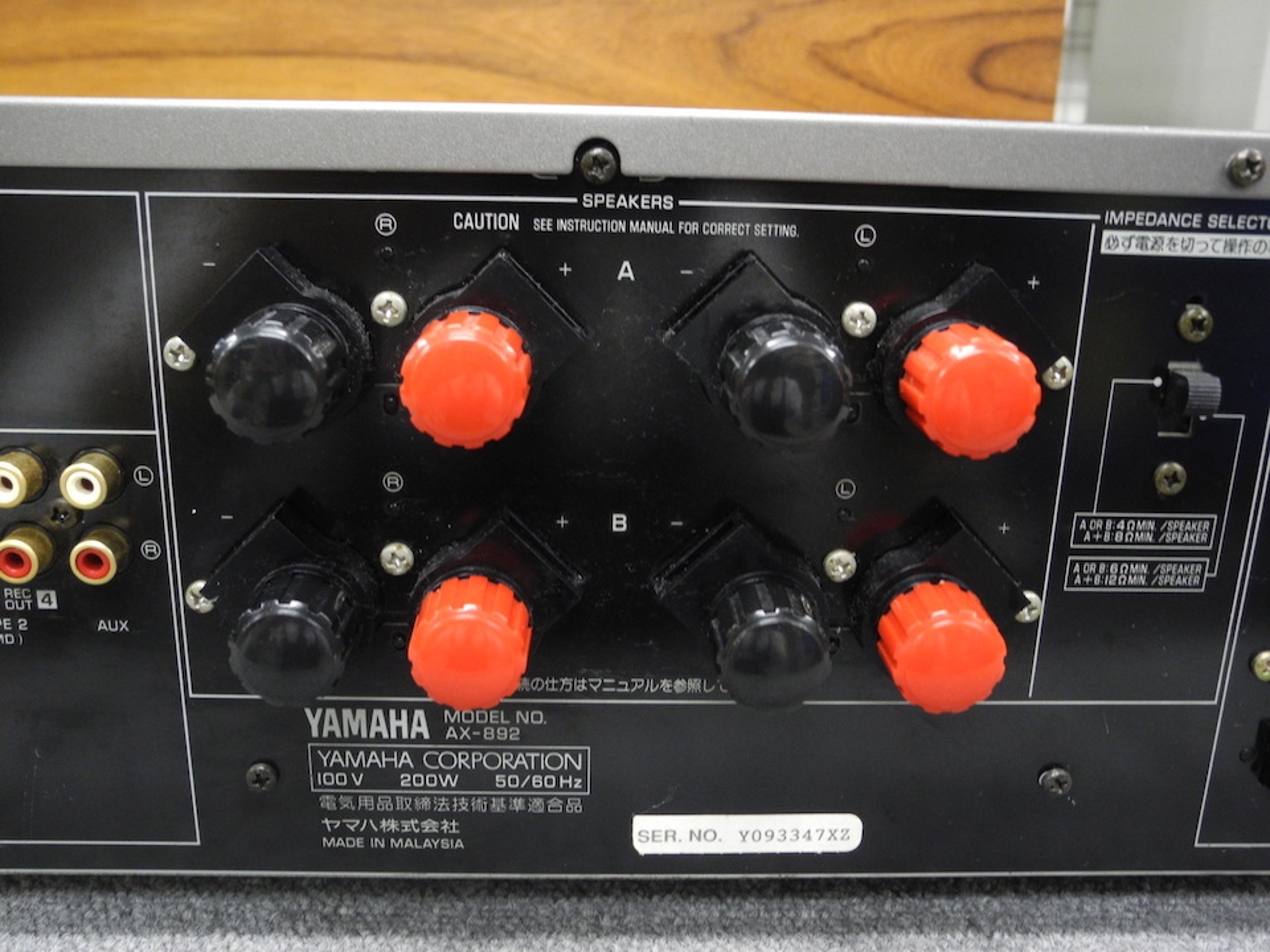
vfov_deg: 44.2
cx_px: 635
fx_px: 1174
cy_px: 476
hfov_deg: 56.8
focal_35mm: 32
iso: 400
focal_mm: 6.8
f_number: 2.8
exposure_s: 1/18.1
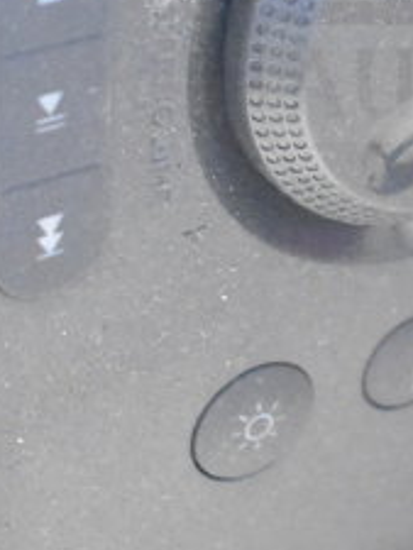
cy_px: -53
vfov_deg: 14.9
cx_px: 535
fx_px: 2050
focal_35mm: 129
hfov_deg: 11.2
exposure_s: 1/30
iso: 9000
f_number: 3.8
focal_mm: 22
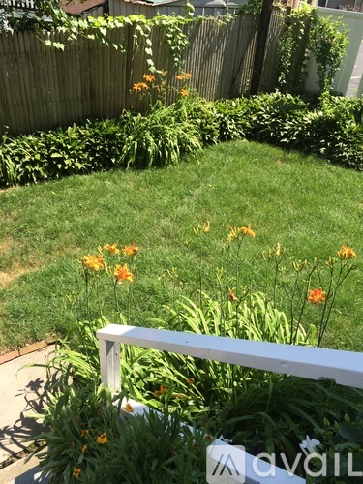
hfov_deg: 46.8
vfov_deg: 60.0
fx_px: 419
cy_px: 242
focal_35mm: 30
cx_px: 182
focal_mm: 4.12
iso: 32
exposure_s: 1/912
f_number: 2.2
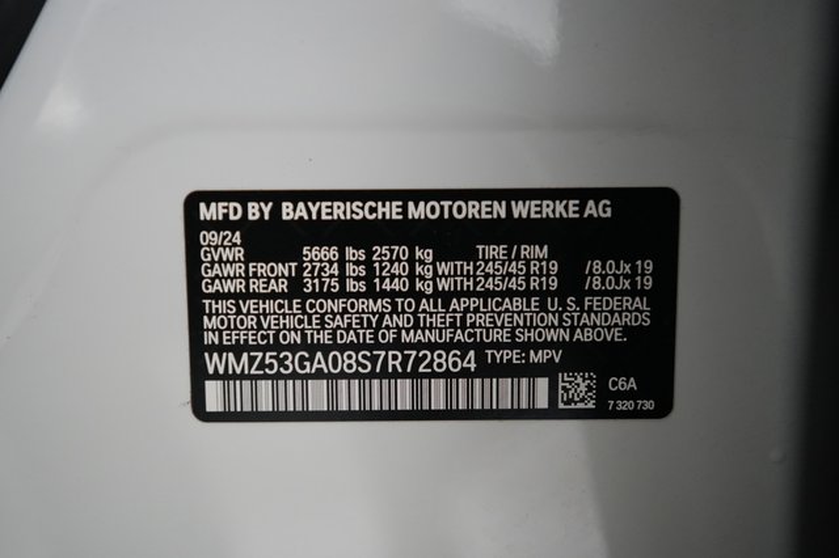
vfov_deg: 47.9
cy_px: 279
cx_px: 420
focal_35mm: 27
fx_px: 629
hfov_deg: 67.4
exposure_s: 1/160
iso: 6400
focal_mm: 27
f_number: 2.8
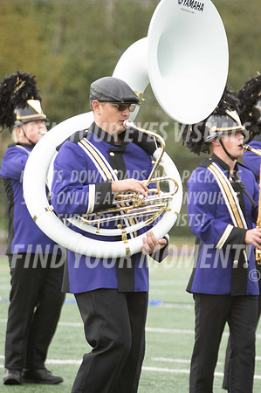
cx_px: 130
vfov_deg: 4.6
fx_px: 4905
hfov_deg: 3.0
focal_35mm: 450
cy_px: 196
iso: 2500
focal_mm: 300
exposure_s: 1/1600
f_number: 5.6
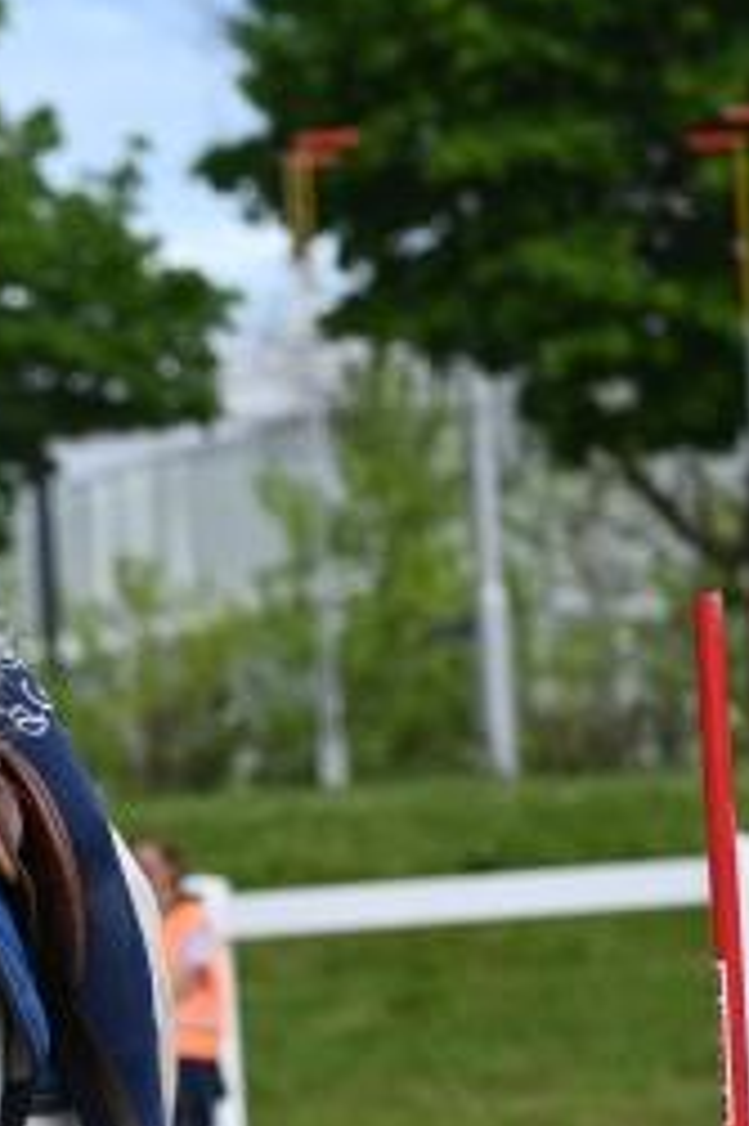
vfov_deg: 4.5
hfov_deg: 3.0
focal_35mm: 462
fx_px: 14437
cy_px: 1063
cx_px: -502
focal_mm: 145
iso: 250
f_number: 5.6
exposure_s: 1/1250
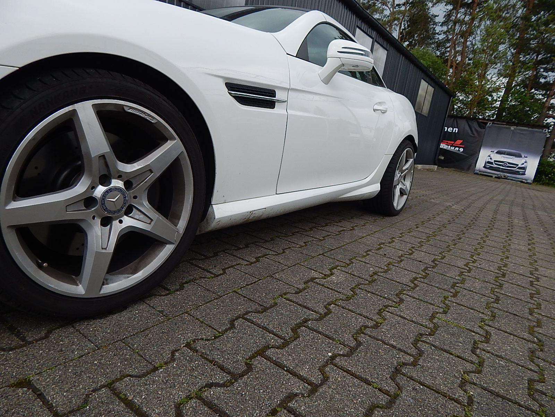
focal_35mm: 22
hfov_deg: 76.4
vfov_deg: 61.1
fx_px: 353
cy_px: 208
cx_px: 278
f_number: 3
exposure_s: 1/320
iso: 125
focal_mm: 4
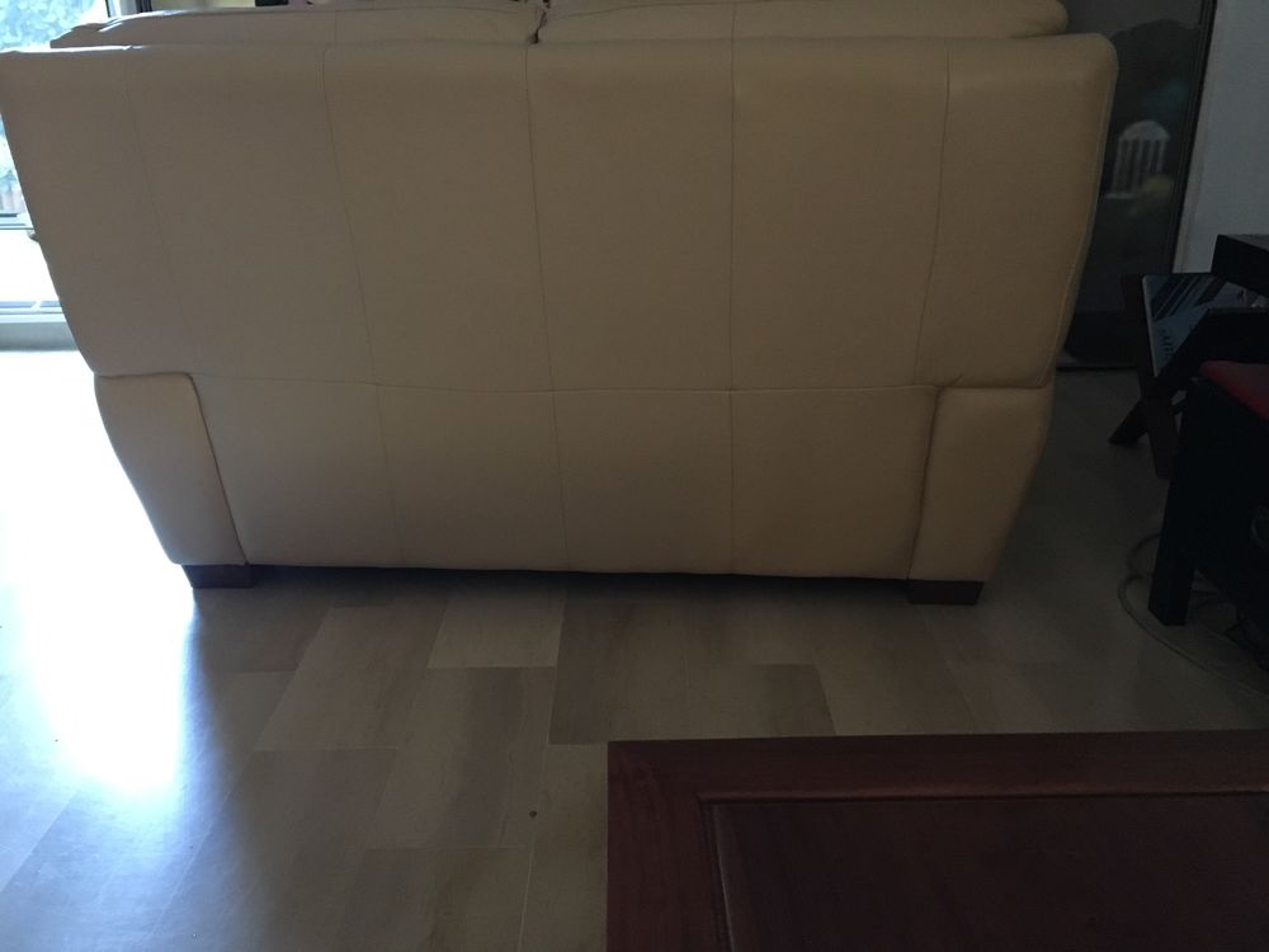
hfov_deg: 61.7
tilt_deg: -21.0
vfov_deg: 48.2
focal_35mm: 29
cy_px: 476
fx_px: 1063
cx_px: 634
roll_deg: +0.5
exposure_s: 1/17
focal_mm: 4.15
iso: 250
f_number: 2.2
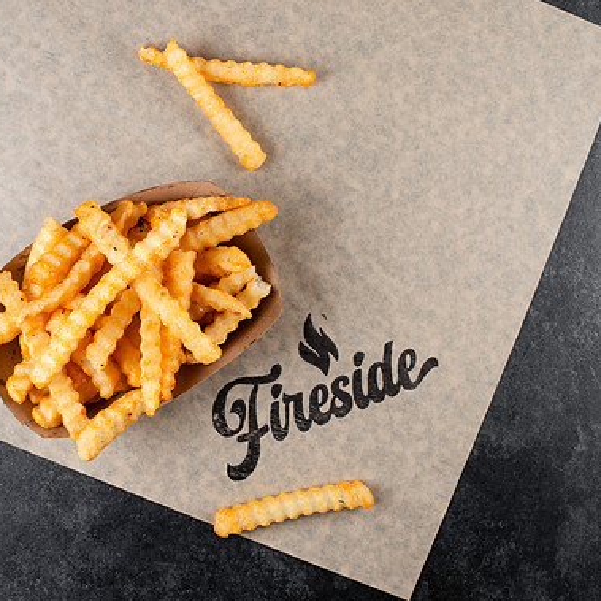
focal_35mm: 65
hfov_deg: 26.4
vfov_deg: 26.5
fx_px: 1277
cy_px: 305
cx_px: 211
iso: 250
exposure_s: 1/200
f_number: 16
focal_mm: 50
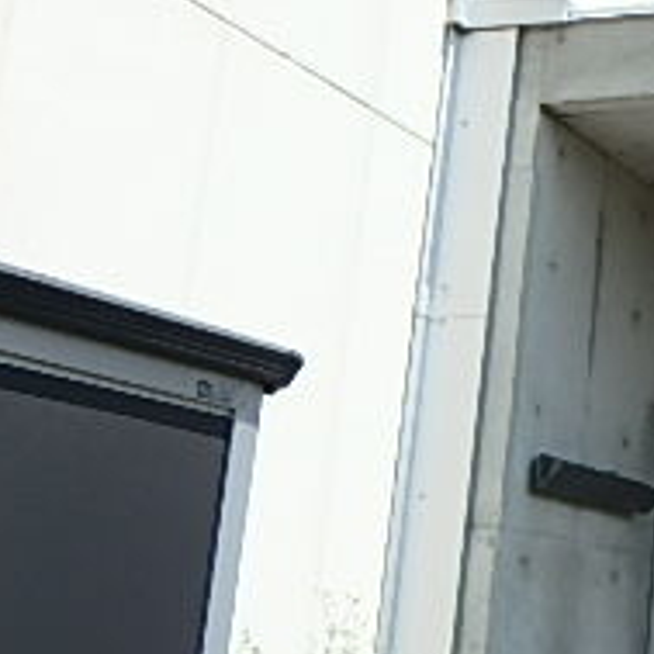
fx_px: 1347
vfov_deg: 27.1
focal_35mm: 63
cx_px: 1066
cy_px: 460
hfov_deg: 21.4
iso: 125
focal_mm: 3.7
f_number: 3.5
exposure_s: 1/800
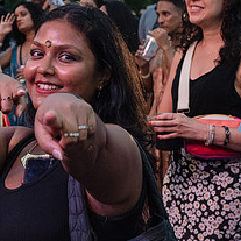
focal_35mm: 114
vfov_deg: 15.3
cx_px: 45
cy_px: 102
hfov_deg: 15.2
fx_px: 898
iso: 4000
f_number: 4.5
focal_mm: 34
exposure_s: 1/400
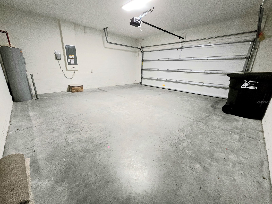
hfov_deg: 106.2
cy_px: 102
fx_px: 102
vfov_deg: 89.9
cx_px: 136
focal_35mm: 13
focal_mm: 2.2
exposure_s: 1/60.2
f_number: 2.2
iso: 1250
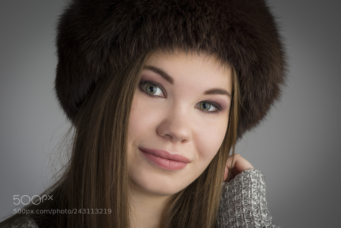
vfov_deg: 16.1
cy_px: 114
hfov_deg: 23.9
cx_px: 170
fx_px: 805
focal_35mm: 85
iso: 100
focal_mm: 85
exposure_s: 1/100
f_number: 9
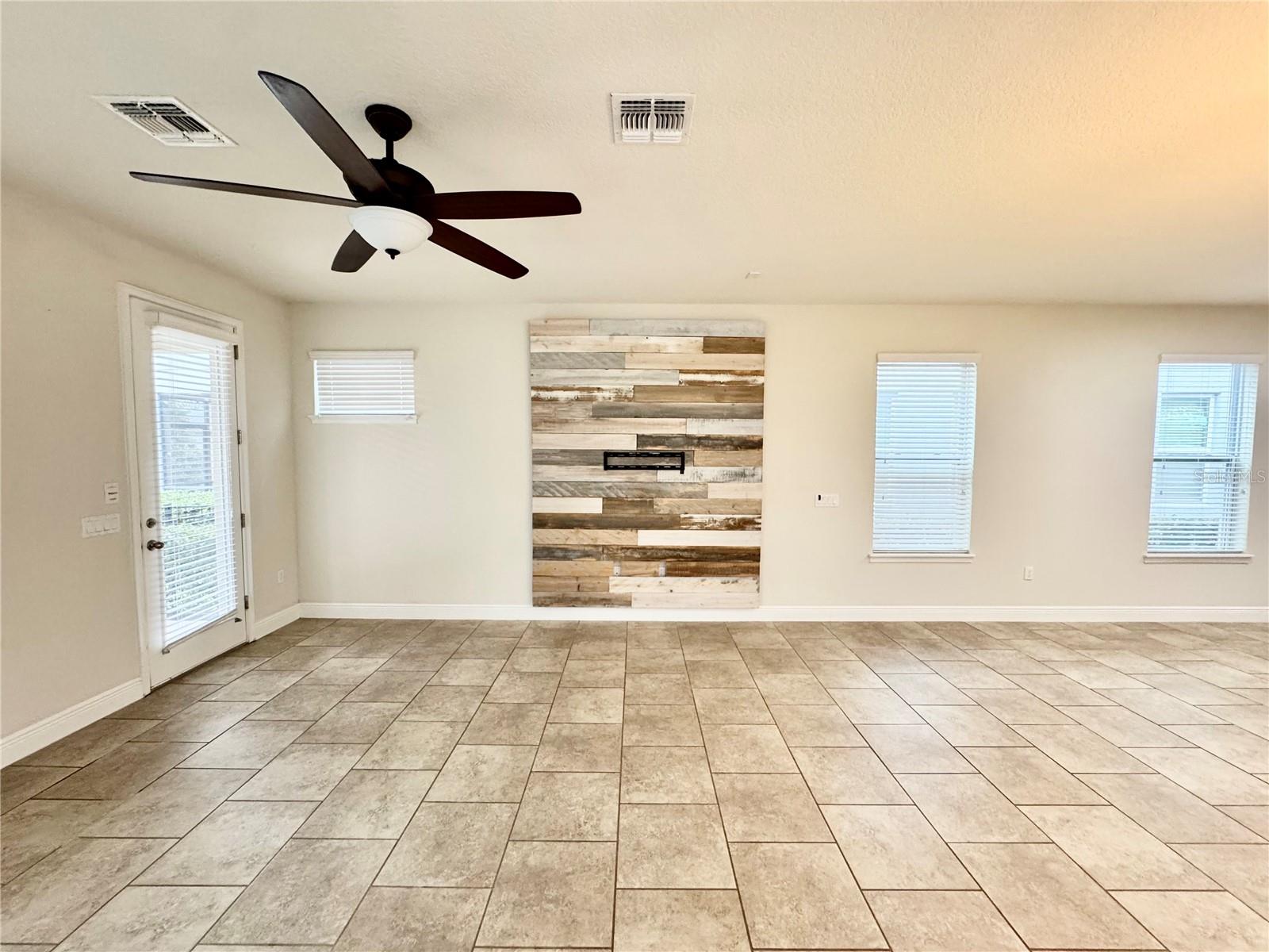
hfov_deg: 102.1
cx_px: 634
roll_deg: +0.1
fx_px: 513
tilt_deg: -3.9
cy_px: 476
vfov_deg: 85.7
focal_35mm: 14
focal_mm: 2.22
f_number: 2.2
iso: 250
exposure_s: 1/60
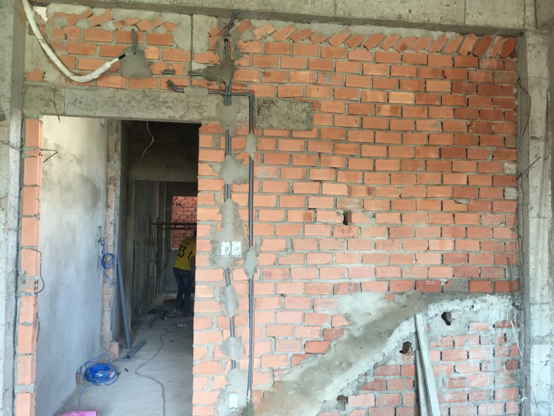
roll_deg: -1.1
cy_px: 208
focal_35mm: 29
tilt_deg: +4.3
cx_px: 277
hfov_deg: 61.7
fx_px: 464
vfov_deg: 48.2
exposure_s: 1/17
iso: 40
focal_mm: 4.15
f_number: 2.2
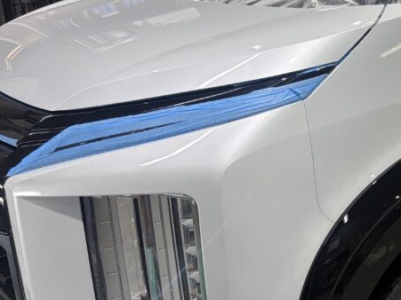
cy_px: 123
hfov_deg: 30.2
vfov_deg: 24.8
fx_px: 683
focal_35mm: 59
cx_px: 411
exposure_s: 1/127
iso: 32
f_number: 1.6
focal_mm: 5.96
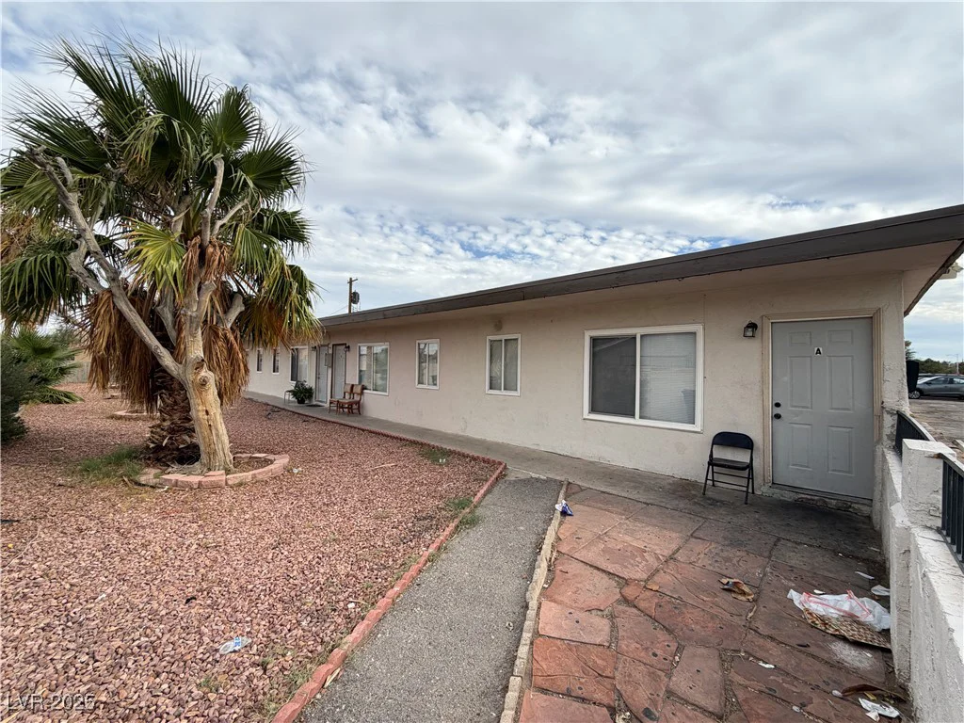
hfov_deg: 102.1
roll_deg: -1.0
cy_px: 362
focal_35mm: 14
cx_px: 482
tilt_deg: +1.0
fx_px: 390
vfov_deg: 85.7
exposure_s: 1/770
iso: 32
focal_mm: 2.22
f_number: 2.2
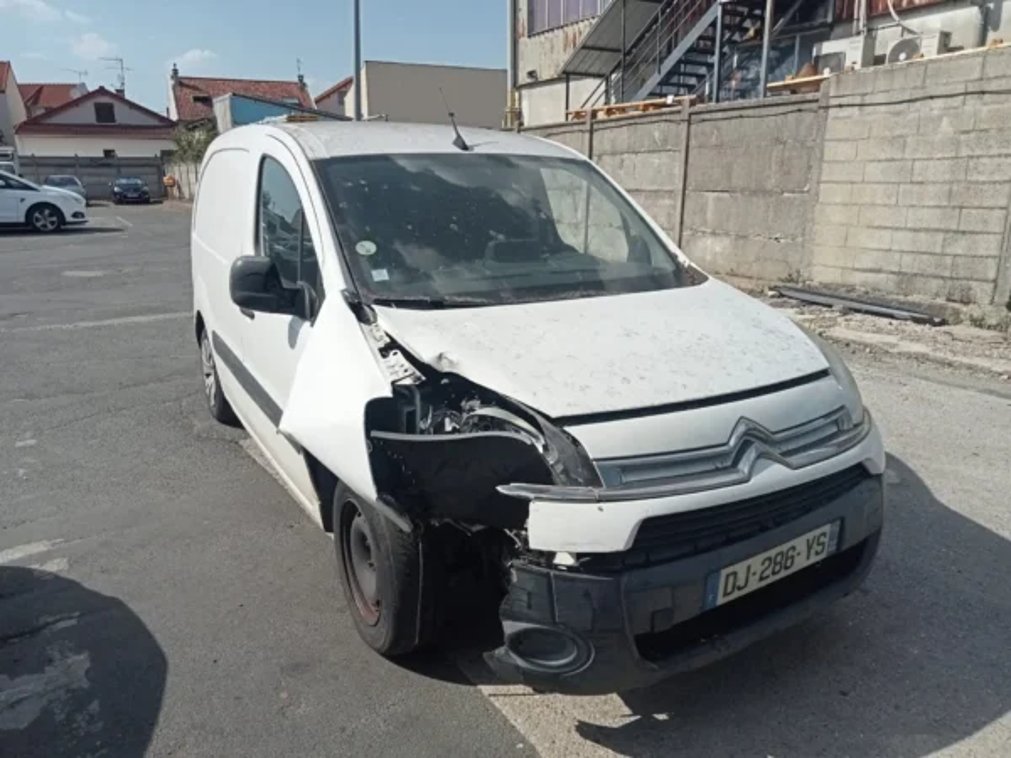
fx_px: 818
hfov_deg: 63.4
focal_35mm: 28
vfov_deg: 49.7
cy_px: 379
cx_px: 506
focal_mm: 3.46
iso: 100
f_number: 2.2
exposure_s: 1/1761
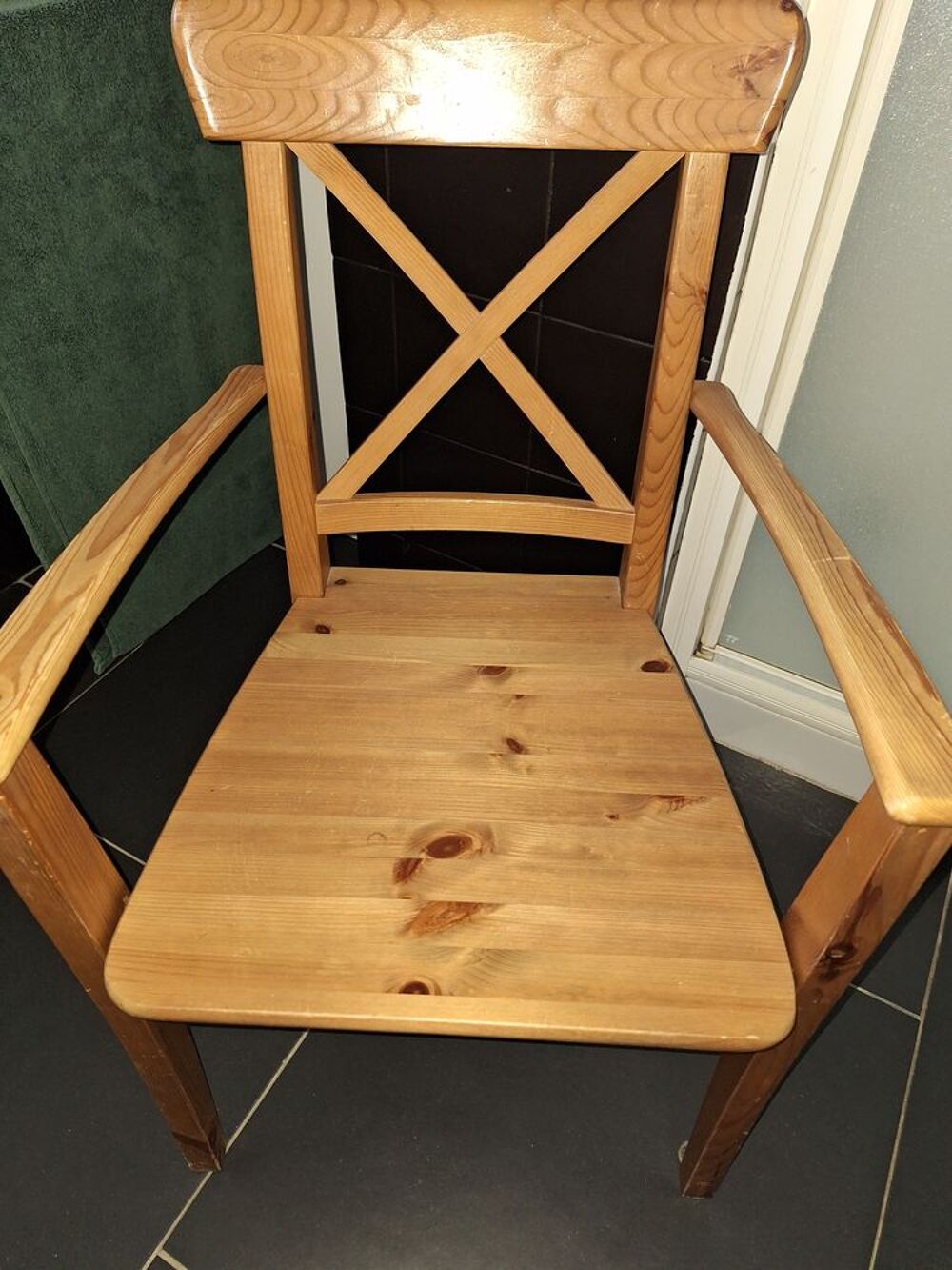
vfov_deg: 73.9
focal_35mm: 23
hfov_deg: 58.9
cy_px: 635
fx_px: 843
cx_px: 476
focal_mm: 5.54
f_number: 1.8
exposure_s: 1/50
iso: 250
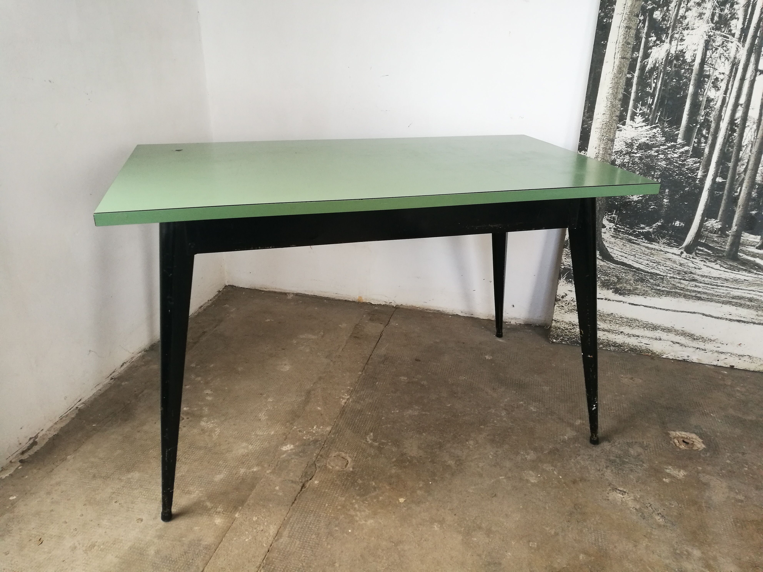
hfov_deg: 65.3
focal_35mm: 27
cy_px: 286
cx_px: 382
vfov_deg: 51.4
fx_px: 595
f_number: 2.2
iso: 160
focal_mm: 4.5
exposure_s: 1/60
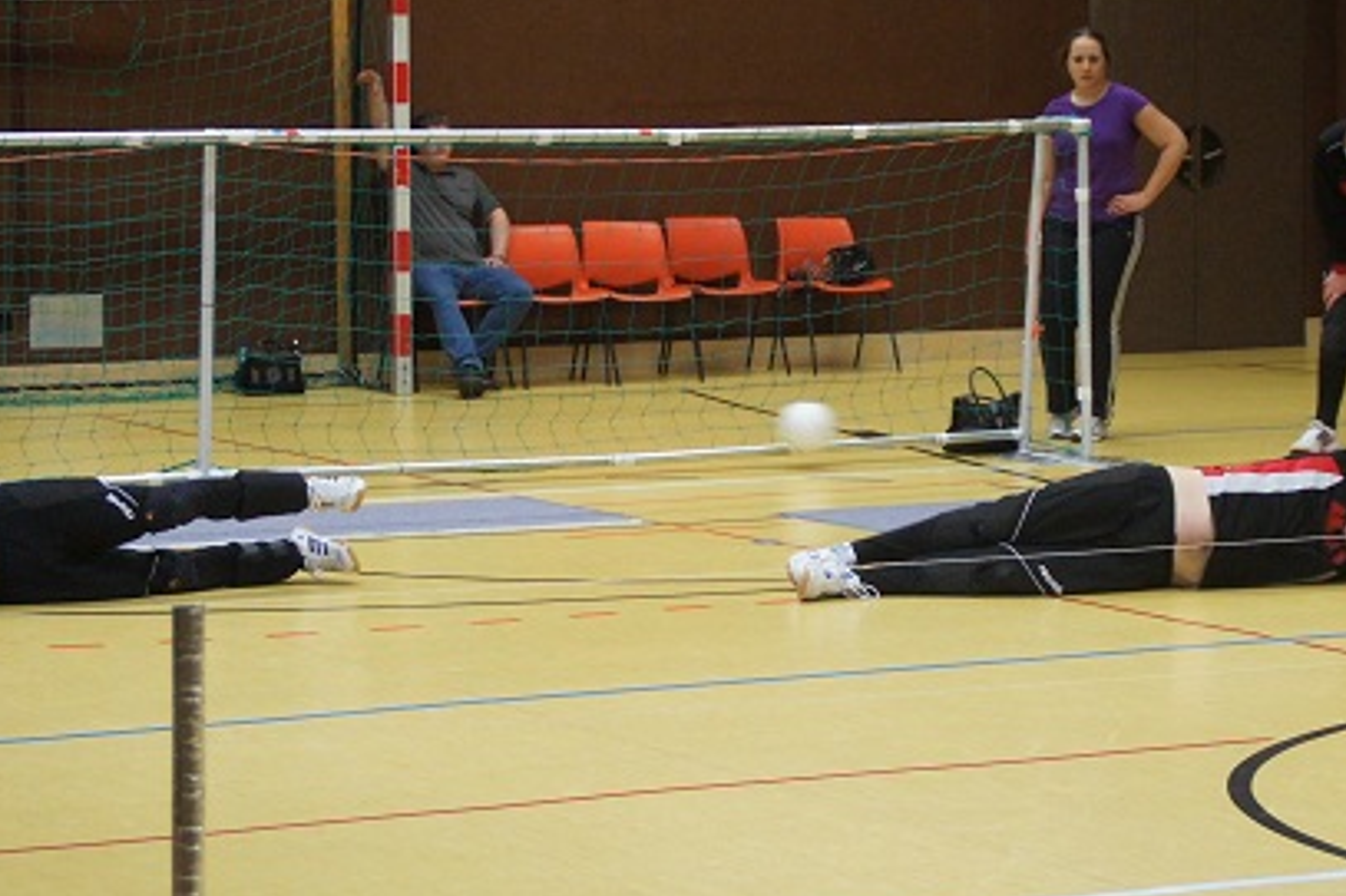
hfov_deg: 17.4
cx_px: 728
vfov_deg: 11.6
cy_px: 433
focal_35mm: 118
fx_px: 4410
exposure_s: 1/80
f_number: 4.5
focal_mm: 40
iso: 1600
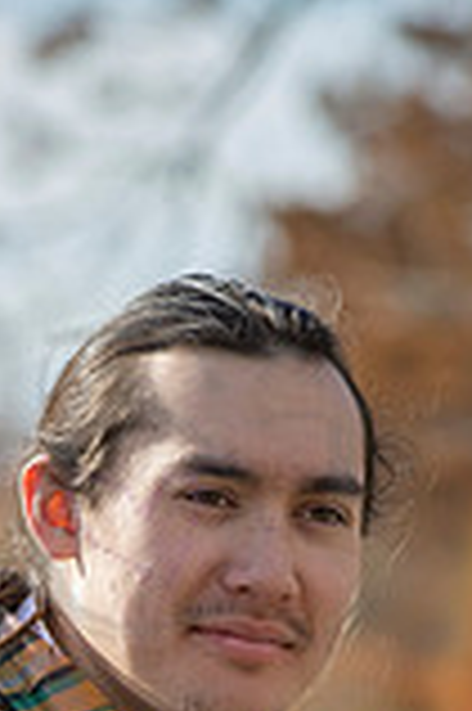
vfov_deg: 5.0
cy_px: 927
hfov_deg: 3.3
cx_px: 153
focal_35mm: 413
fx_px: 8140
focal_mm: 145
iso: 400
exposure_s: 1/800
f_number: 5.6
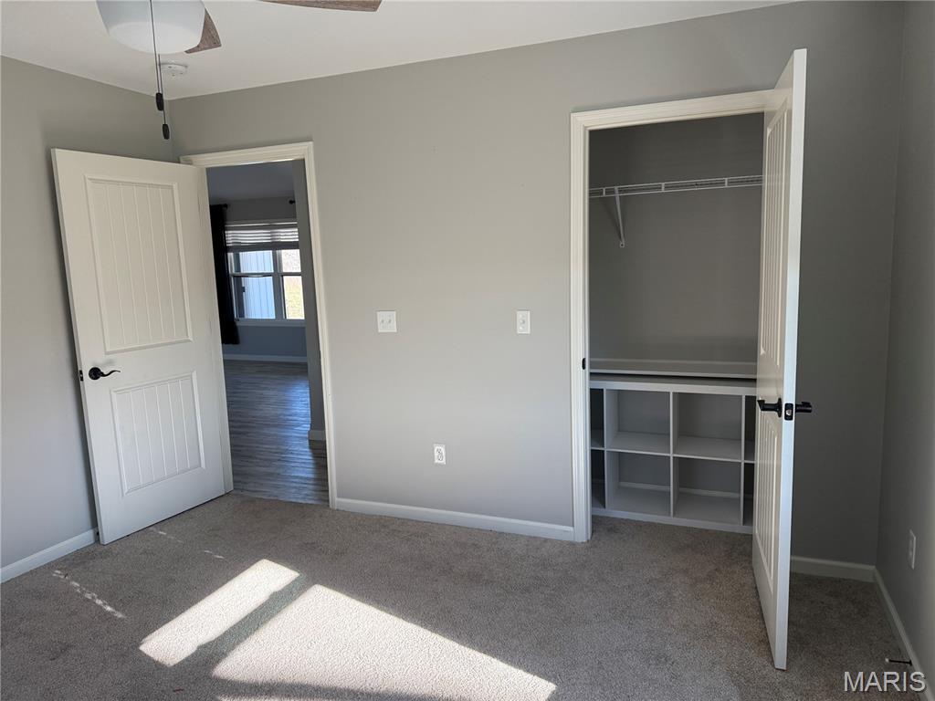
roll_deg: +1.8
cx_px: 468
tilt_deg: -7.7
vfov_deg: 56.8
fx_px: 648
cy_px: 350
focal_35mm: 24
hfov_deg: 71.6
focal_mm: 6.76
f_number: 1.78
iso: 200
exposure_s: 1/234
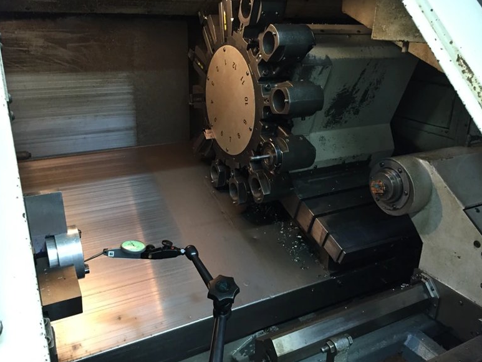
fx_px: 418
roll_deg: -1.6
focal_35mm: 30
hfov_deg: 59.9
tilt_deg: -20.9
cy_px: 177
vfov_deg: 46.8
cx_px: 235
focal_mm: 4.15
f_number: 2.2
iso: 250
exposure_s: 1/24
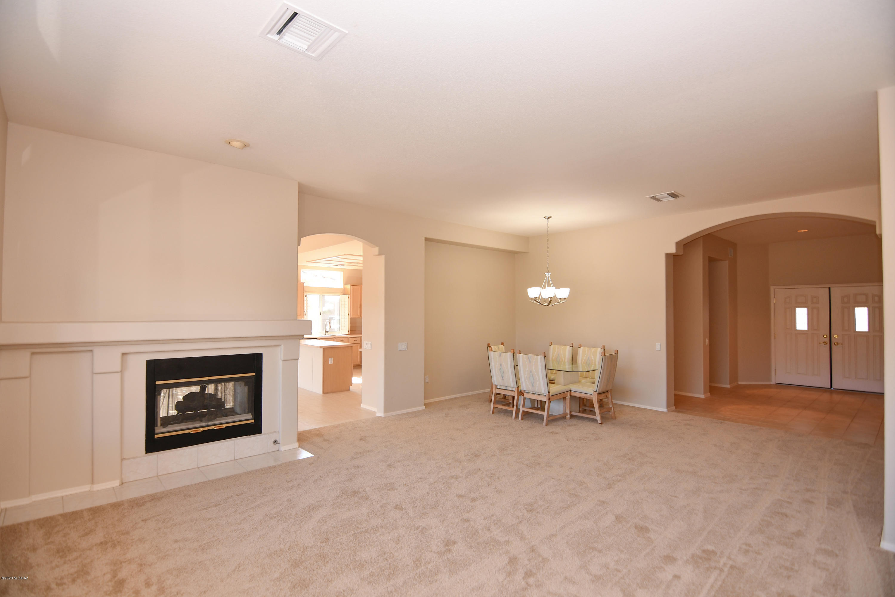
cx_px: 448
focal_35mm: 16
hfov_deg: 96.7
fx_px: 398
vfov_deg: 73.7
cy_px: 298
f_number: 4
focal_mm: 11
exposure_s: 1/60
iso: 250
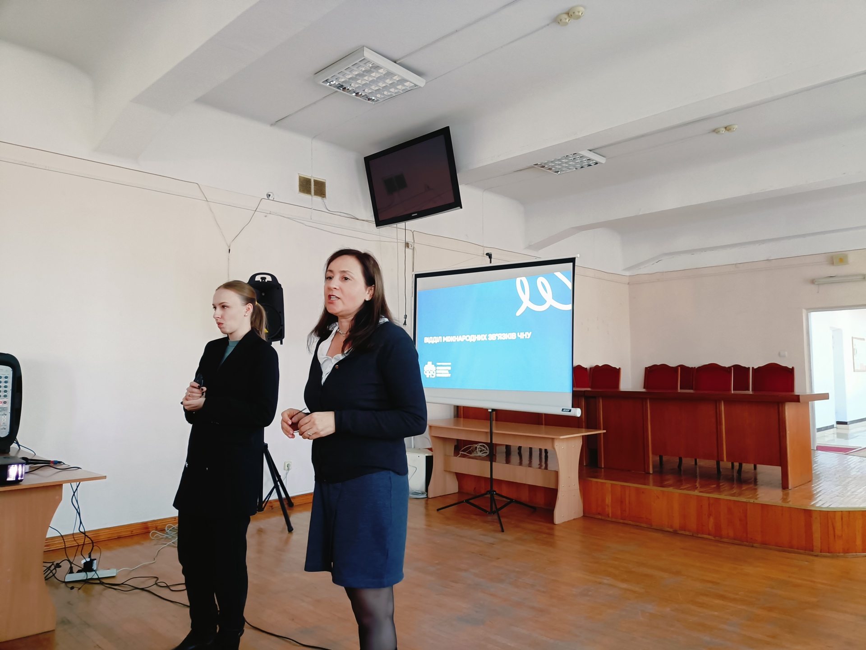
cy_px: 325
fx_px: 625
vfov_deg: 54.9
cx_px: 433
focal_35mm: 25
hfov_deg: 69.4
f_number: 1.7
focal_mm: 4.7
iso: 1780
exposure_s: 1/50
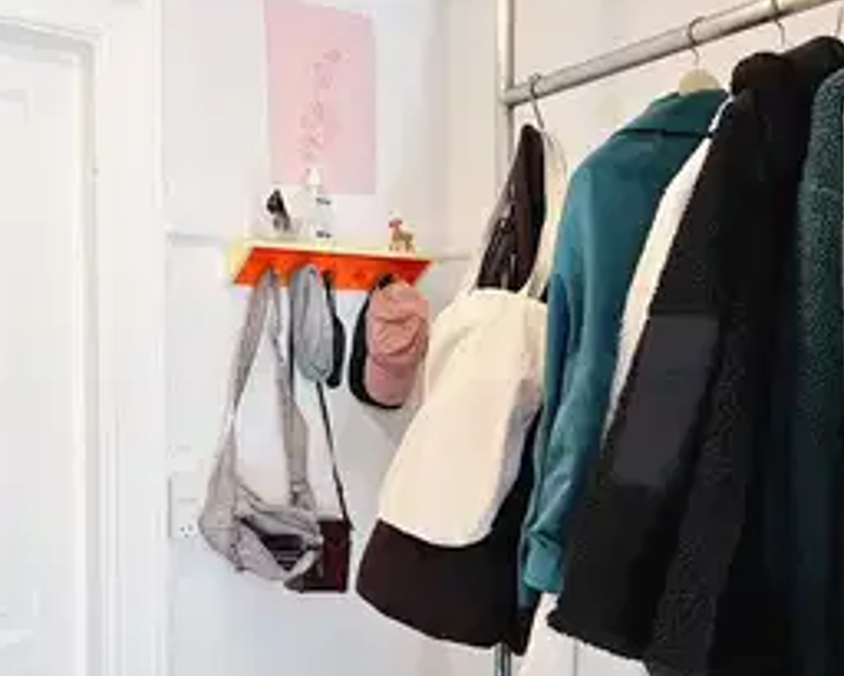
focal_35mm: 37
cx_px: 345
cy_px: 366
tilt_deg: -0.6
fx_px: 925
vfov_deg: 40.1
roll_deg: +0.2
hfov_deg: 48.8
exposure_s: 1/50
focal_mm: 5.1
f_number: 1.6
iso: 320
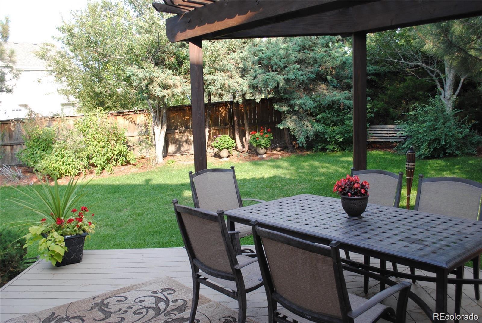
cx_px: 241
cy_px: 162
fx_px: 443
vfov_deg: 40.1
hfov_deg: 57.1
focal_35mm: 33
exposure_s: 1/125
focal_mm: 22
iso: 160
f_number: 5.6
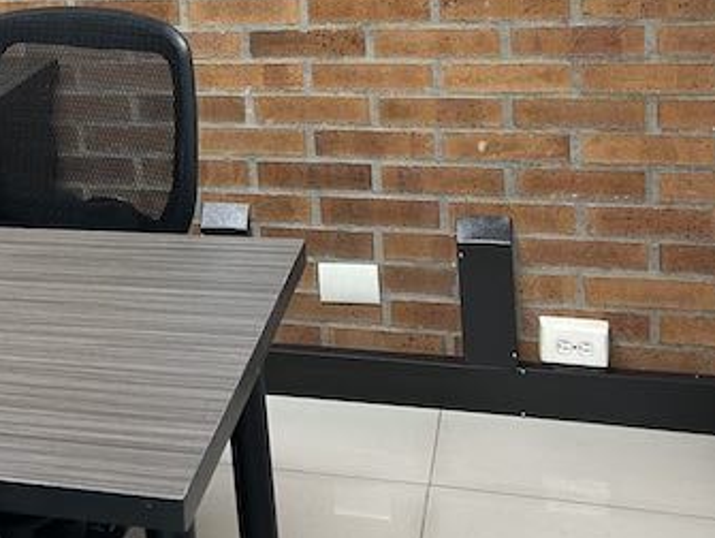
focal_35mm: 62
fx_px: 1282
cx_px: 64
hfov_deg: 29.8
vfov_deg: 22.7
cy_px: -6
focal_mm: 5.7
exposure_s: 1/60
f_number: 1.5
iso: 100
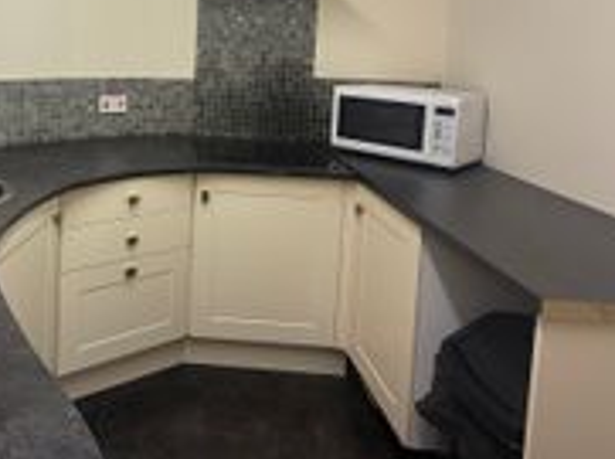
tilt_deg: -4.2
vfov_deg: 42.7
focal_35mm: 31
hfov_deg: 54.1
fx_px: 550
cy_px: 75
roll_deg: -1.8
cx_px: 116
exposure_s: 1/100
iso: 100
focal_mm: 2.22
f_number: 2.2
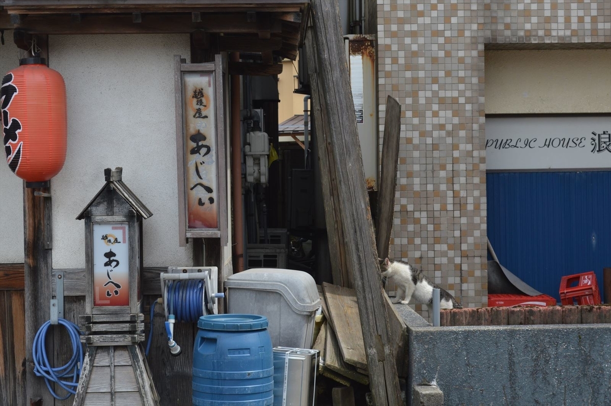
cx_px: 306
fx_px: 1399
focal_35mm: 82
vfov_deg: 16.5
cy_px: 203
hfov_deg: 24.6
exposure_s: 1/320
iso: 400
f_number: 9
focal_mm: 55
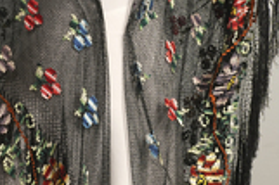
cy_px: 101
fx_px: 898
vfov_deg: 11.8
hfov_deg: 17.6
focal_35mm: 116
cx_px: 86
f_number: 8
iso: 320
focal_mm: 32
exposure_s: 1/15
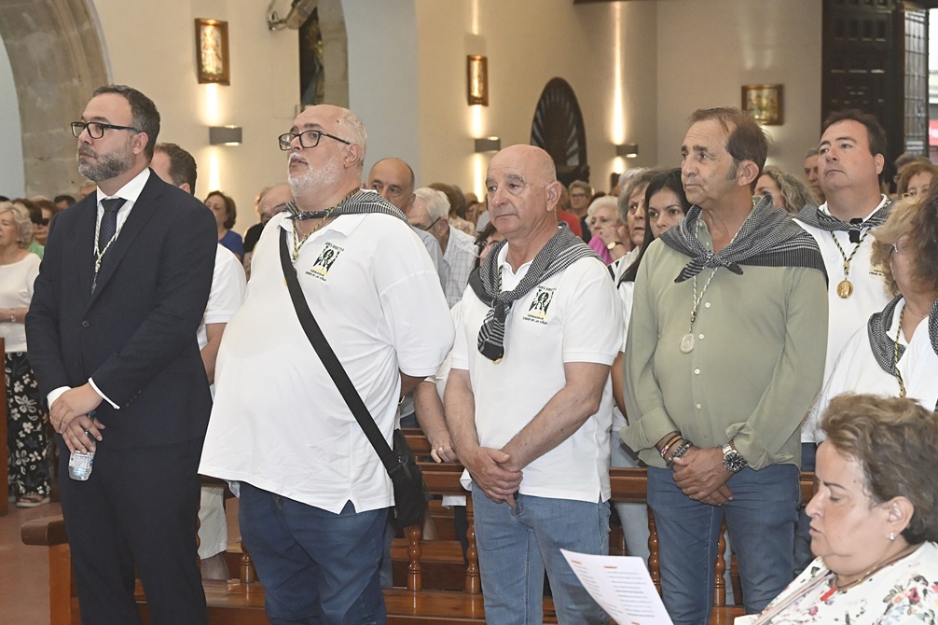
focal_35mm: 84
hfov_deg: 24.2
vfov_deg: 16.2
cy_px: 451
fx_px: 2188
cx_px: 412
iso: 5000
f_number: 5.6
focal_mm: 55
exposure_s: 1/60
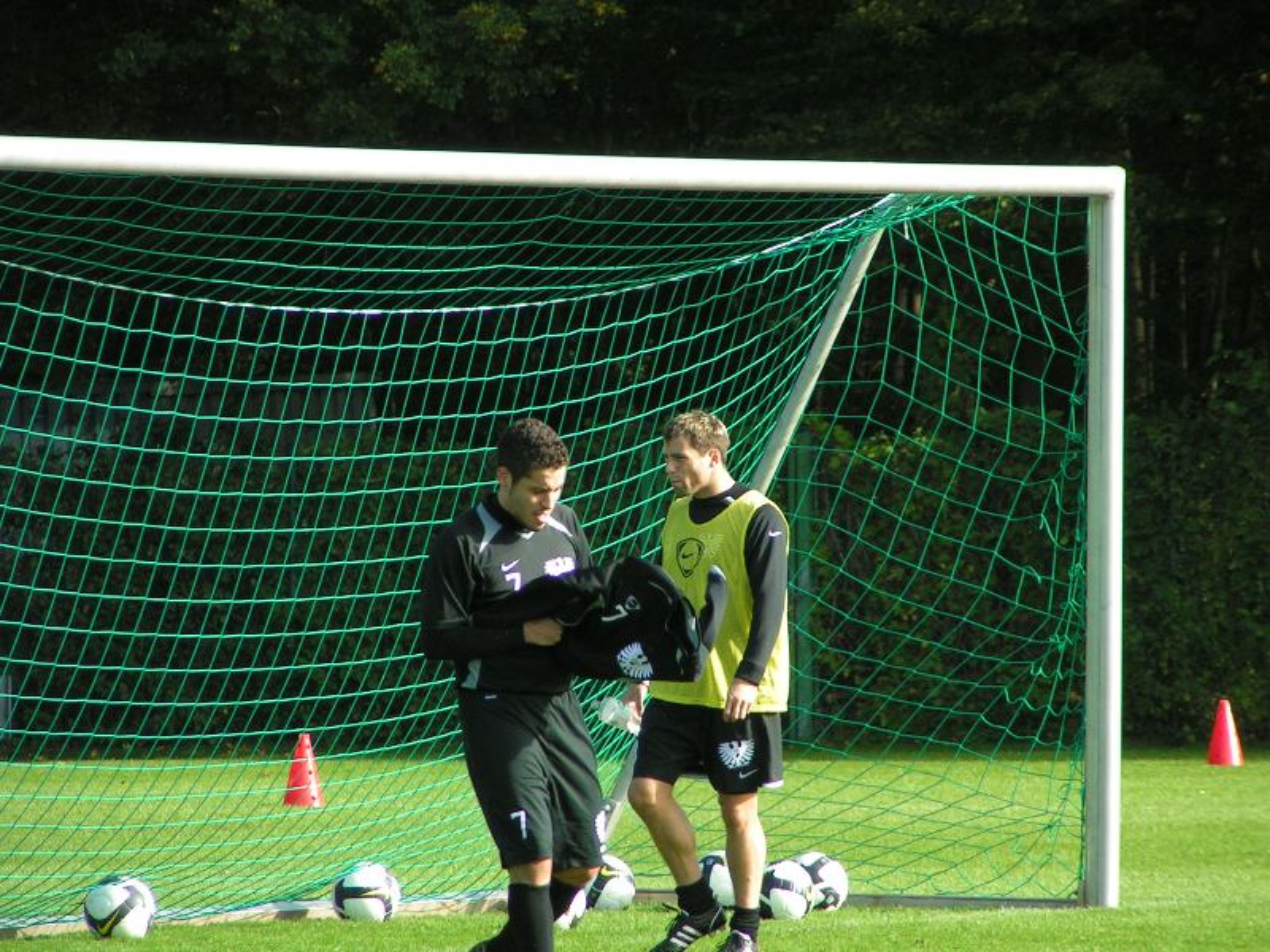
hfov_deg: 5.2
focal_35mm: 380
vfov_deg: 3.9
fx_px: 13942
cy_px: 476
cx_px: 635
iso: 100
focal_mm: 58
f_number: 3.5
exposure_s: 1/500
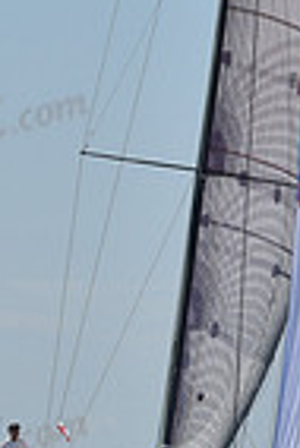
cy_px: -57
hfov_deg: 3.4
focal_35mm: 400
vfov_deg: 5.1
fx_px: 4987
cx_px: 251
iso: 250
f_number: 9
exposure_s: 1/1250
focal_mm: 98
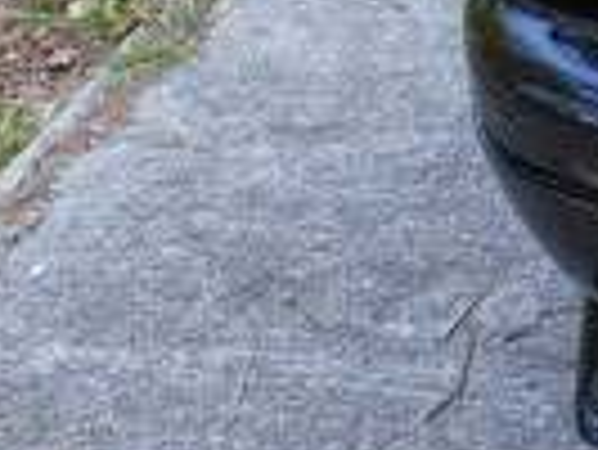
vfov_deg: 7.2
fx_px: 3424
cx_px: 1565
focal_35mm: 198
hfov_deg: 8.8
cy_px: -441
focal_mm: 5.9
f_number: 4
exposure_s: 1/30
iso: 80
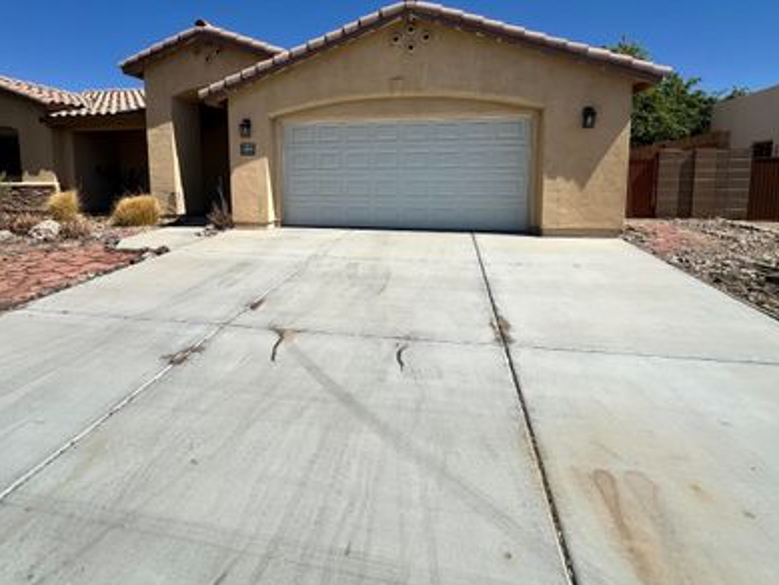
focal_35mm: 18
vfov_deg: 70.3
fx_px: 405
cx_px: 368
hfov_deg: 87.7
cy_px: 215
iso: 50
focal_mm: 2.22
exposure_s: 1/4132
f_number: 2.2
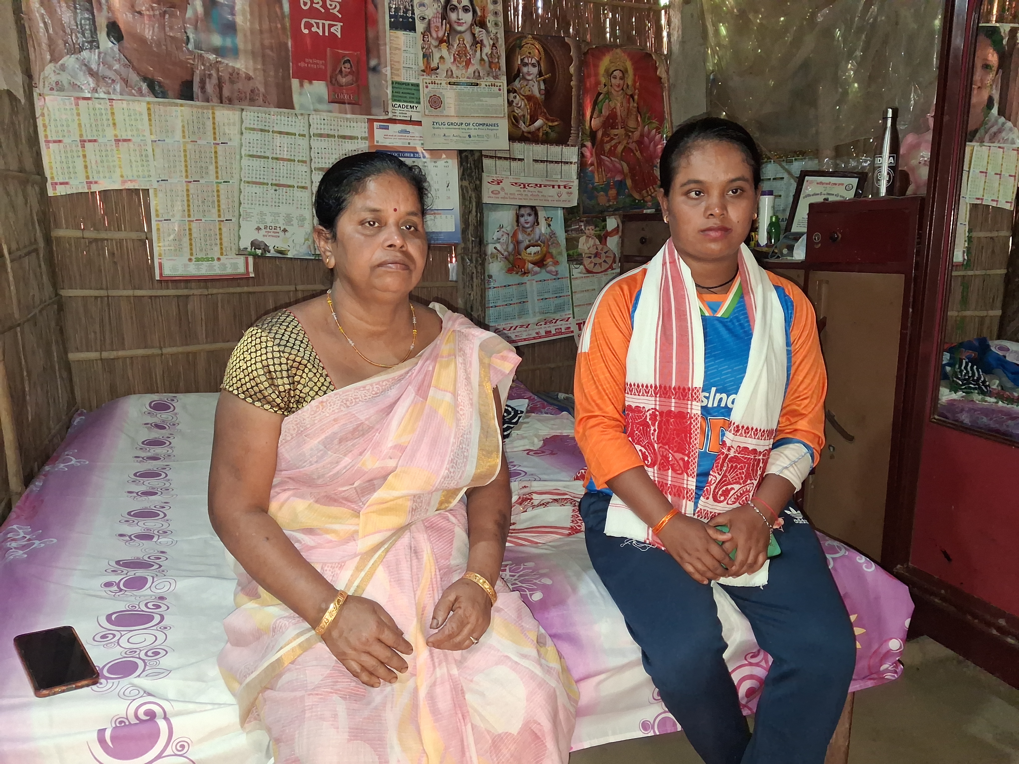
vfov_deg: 51.4
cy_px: 382
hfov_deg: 65.3
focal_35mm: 27
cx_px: 510
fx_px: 795
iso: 640
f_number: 1.8
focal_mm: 4
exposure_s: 1/33
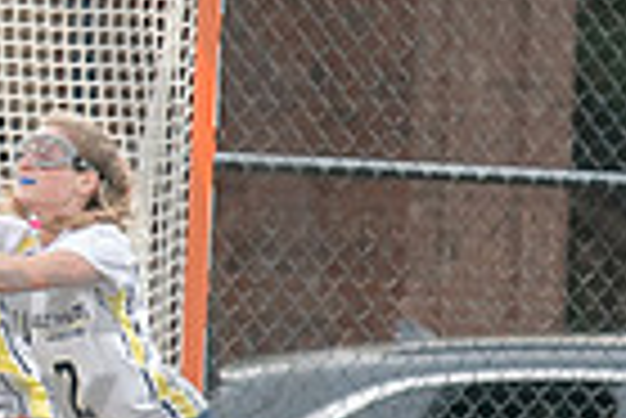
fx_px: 37129
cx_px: -547
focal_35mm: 2133
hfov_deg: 1.0
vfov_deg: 0.6
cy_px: 282
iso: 450
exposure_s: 1/1250
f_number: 2.8
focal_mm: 200
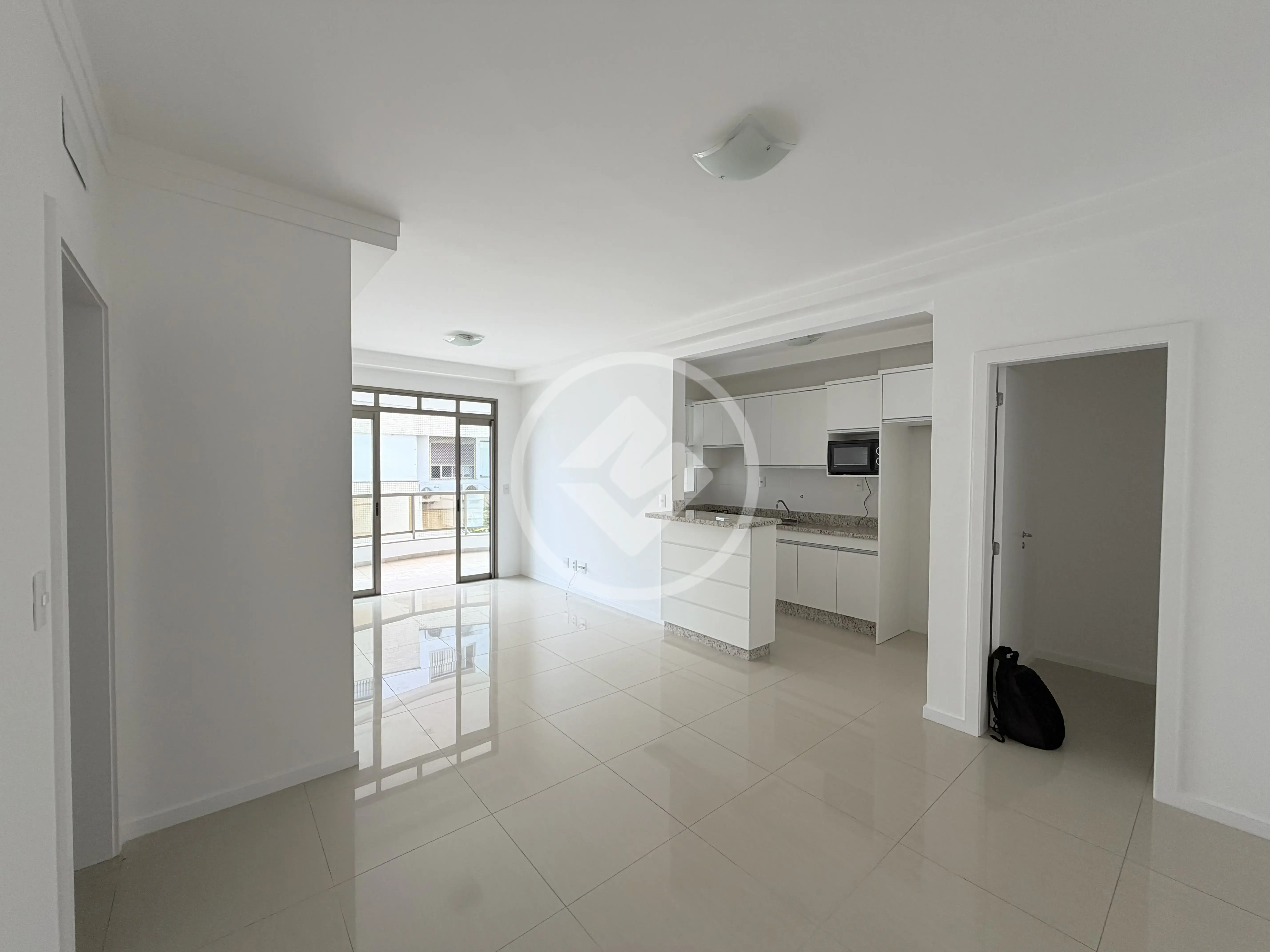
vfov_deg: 85.7
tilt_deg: -1.5
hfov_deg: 102.1
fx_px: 514
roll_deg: +0.2
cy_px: 476
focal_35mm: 14
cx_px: 635
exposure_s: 1/121
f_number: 2.2
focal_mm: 2.22
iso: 64
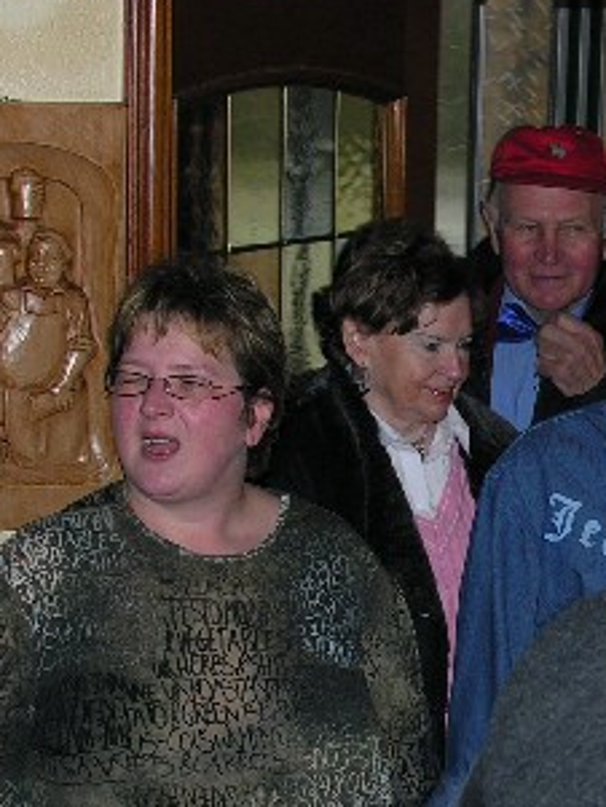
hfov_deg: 15.7
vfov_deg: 21.0
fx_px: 2169
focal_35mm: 93
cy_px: 512
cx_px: 558
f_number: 2.8
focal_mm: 8.9
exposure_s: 1/60.1
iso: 50
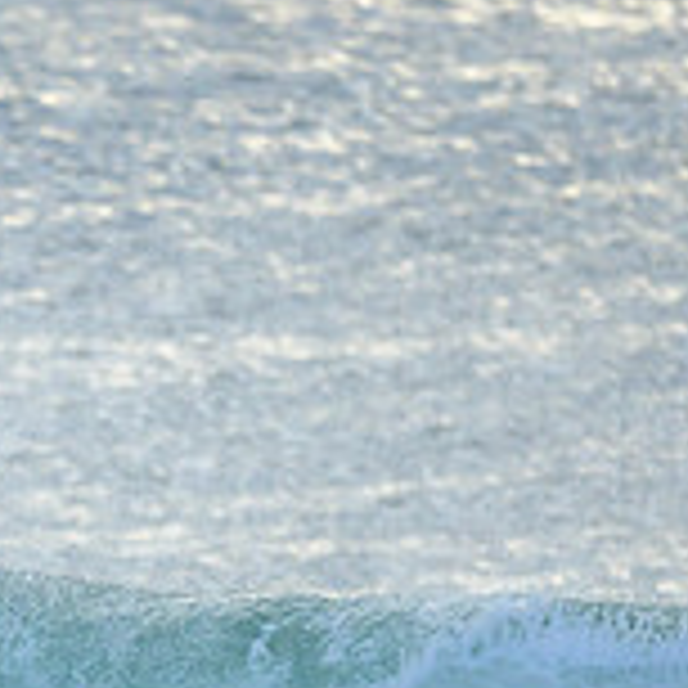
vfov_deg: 0.7
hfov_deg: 0.7
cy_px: 834
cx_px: -22
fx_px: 57992
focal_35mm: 2579
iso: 1100
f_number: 6.3
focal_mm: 800
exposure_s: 1/2500
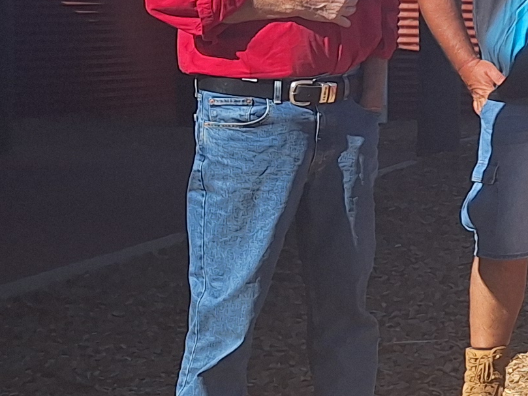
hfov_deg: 14.5
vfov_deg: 12.6
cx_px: 1014
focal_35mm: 116
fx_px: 1770
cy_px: -1
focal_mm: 5.54
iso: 40
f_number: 1.8
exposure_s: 1/2725
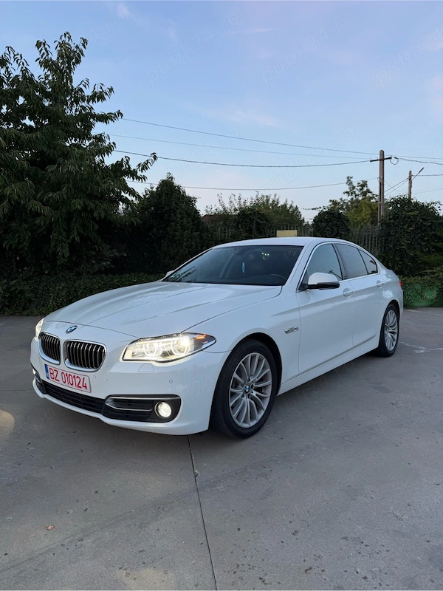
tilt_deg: -6.2
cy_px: 296
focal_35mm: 24
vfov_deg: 71.6
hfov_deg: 56.8
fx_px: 410
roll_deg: -0.2
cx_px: 222
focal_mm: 6.76
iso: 80
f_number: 1.78
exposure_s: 1/83
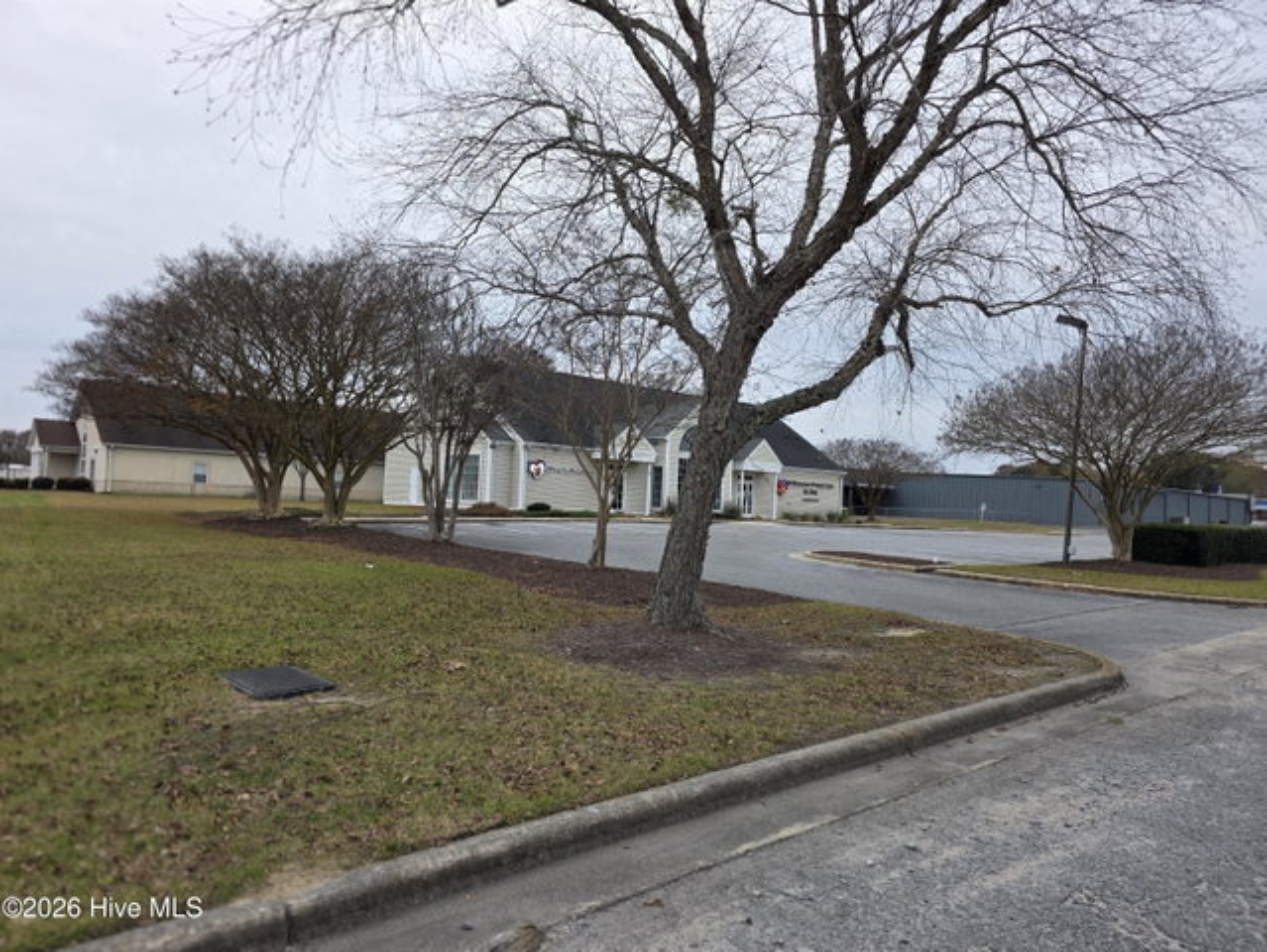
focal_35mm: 23
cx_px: 634
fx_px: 842
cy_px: 476
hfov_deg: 73.9
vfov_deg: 58.9
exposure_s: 1/359
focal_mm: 6.3
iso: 40
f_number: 1.7
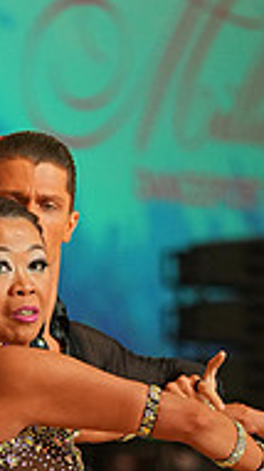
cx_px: -38
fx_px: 7964
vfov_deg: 3.4
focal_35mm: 638
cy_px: 589
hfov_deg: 1.9
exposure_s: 1/400
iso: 2500
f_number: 4
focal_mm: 200
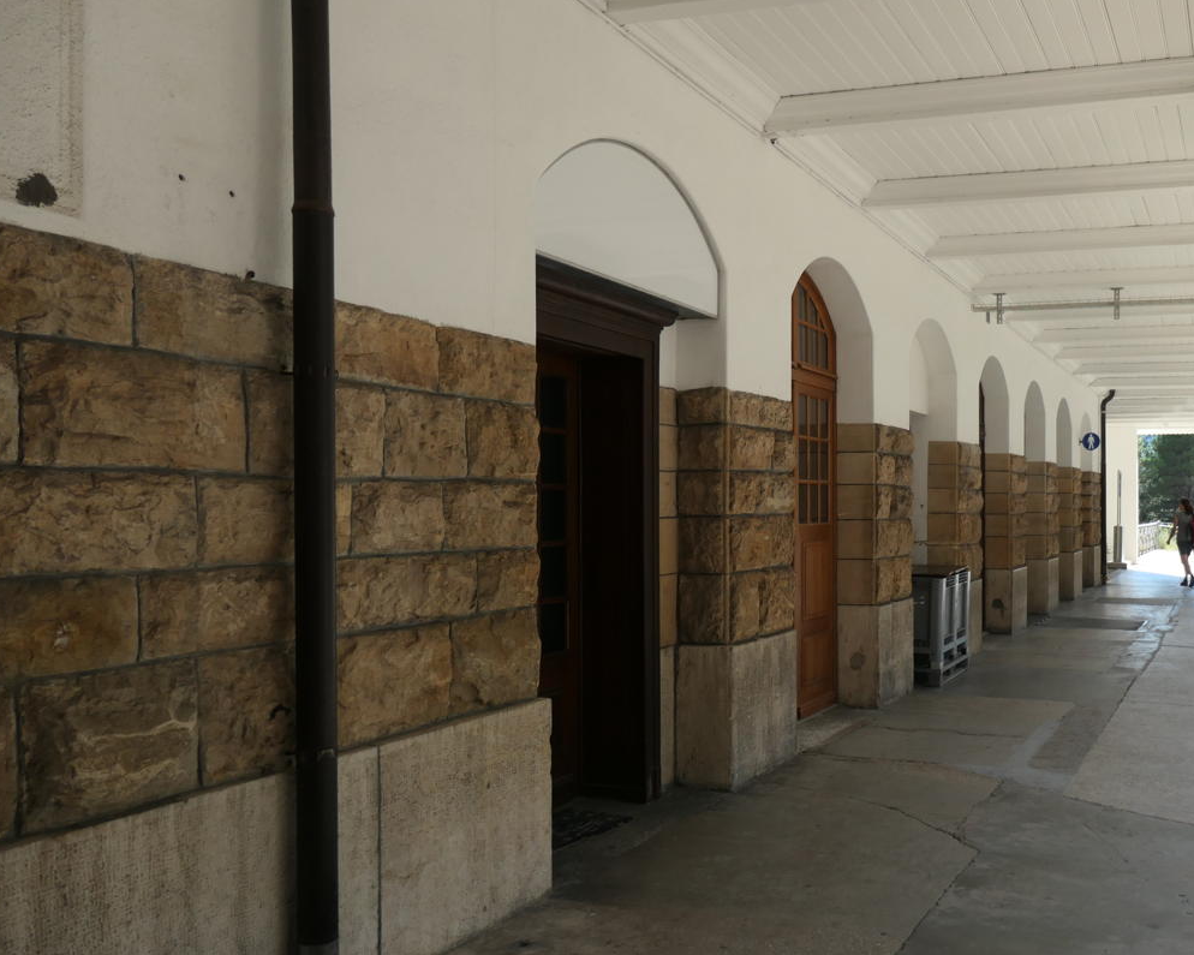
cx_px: 888
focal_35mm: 34
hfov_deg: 50.8
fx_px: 1201
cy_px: 529
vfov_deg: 43.3
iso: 200
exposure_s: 1/500
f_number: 3.3
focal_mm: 8.8
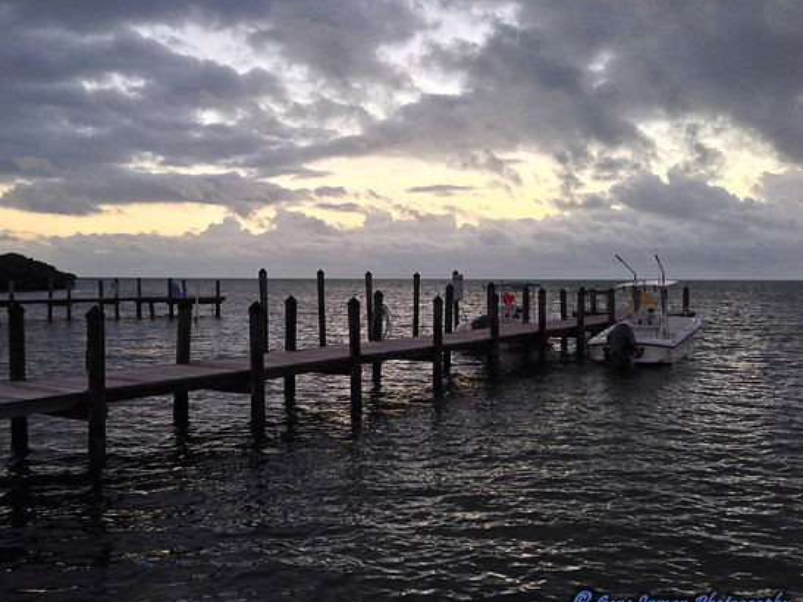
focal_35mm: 35
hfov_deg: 52.6
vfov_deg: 40.7
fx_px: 812
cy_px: 306
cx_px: 379
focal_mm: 4.12
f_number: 2.4
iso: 64
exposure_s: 1/60
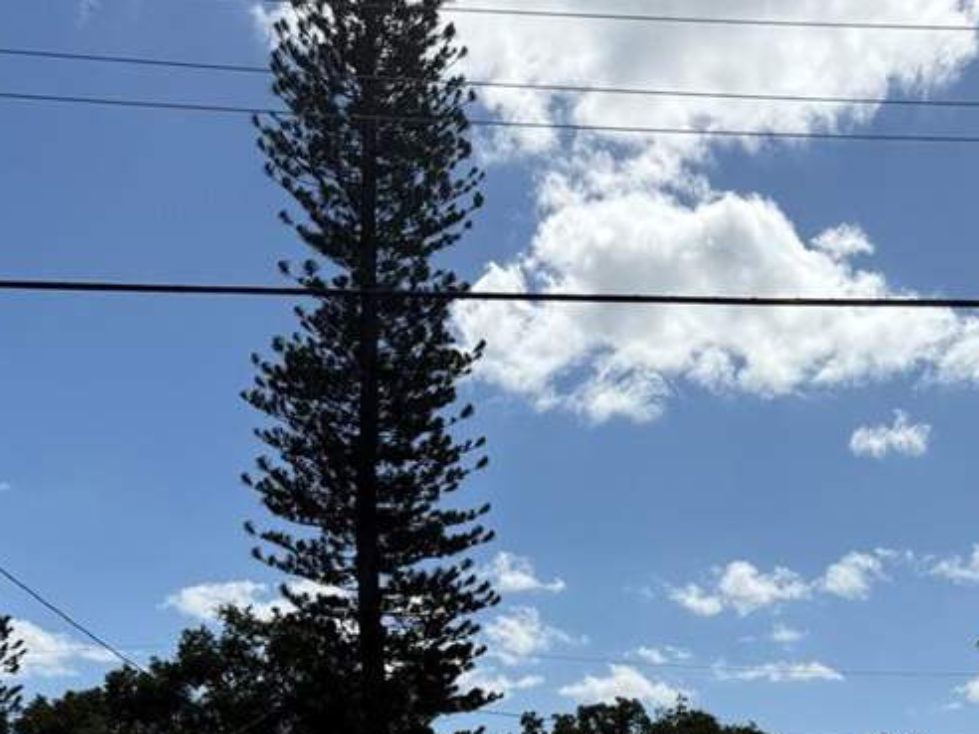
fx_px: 1471
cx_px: 583
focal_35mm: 52
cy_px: 995
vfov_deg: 24.0
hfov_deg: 36.7
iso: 80
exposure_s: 1/10309
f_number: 1.78
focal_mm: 6.76
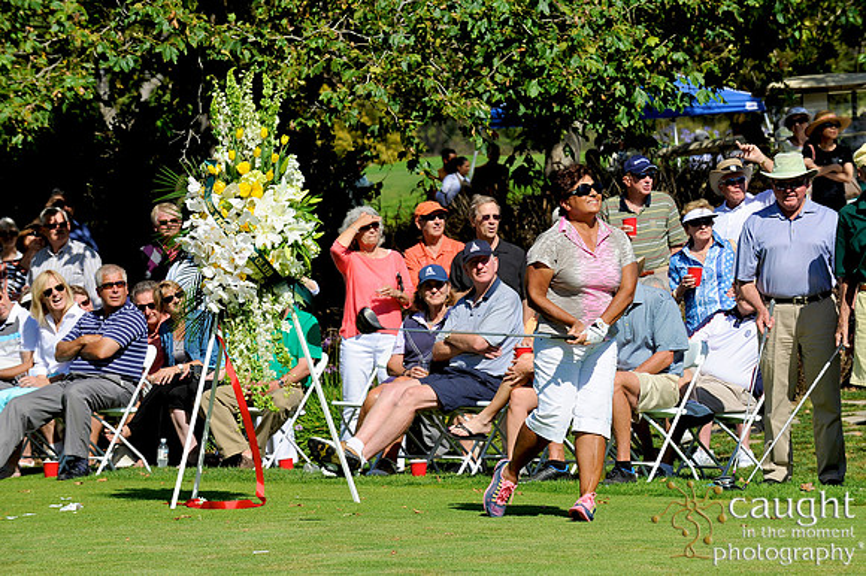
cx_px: 433
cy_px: 288
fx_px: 4568
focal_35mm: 190
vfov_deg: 7.2
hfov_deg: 10.8
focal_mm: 190
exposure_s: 1/320
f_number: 11
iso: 200
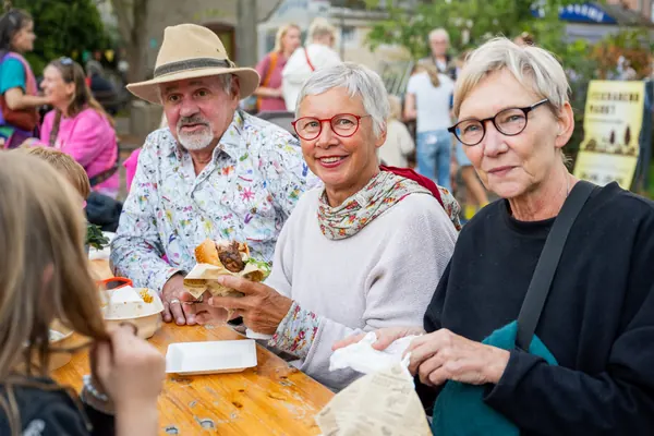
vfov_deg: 34.2
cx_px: 327
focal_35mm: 39
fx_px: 708
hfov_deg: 49.6
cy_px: 218
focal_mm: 39
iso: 500
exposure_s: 1/250
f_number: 3.2
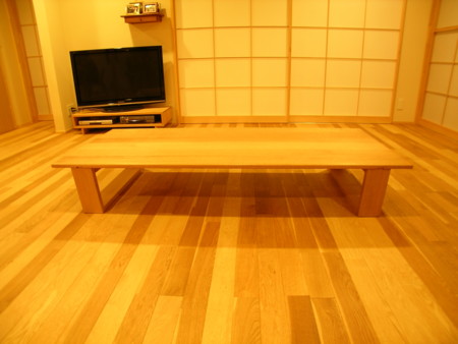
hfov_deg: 63.4
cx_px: 229
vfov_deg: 49.8
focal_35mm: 28
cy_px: 172
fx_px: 371
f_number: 2.8
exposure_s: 1/4.1
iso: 50
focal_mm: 5.8
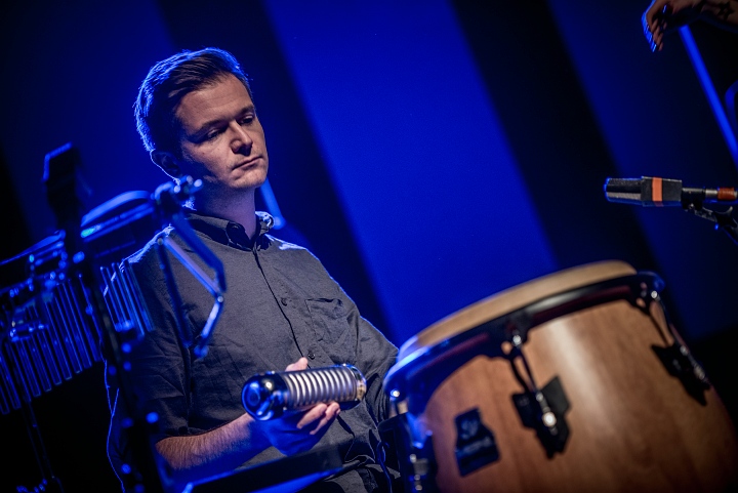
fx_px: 2092
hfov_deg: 20.0
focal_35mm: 102
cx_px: 369
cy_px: 246
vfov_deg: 13.4
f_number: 2.8
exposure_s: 1/80
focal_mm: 102
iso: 1250
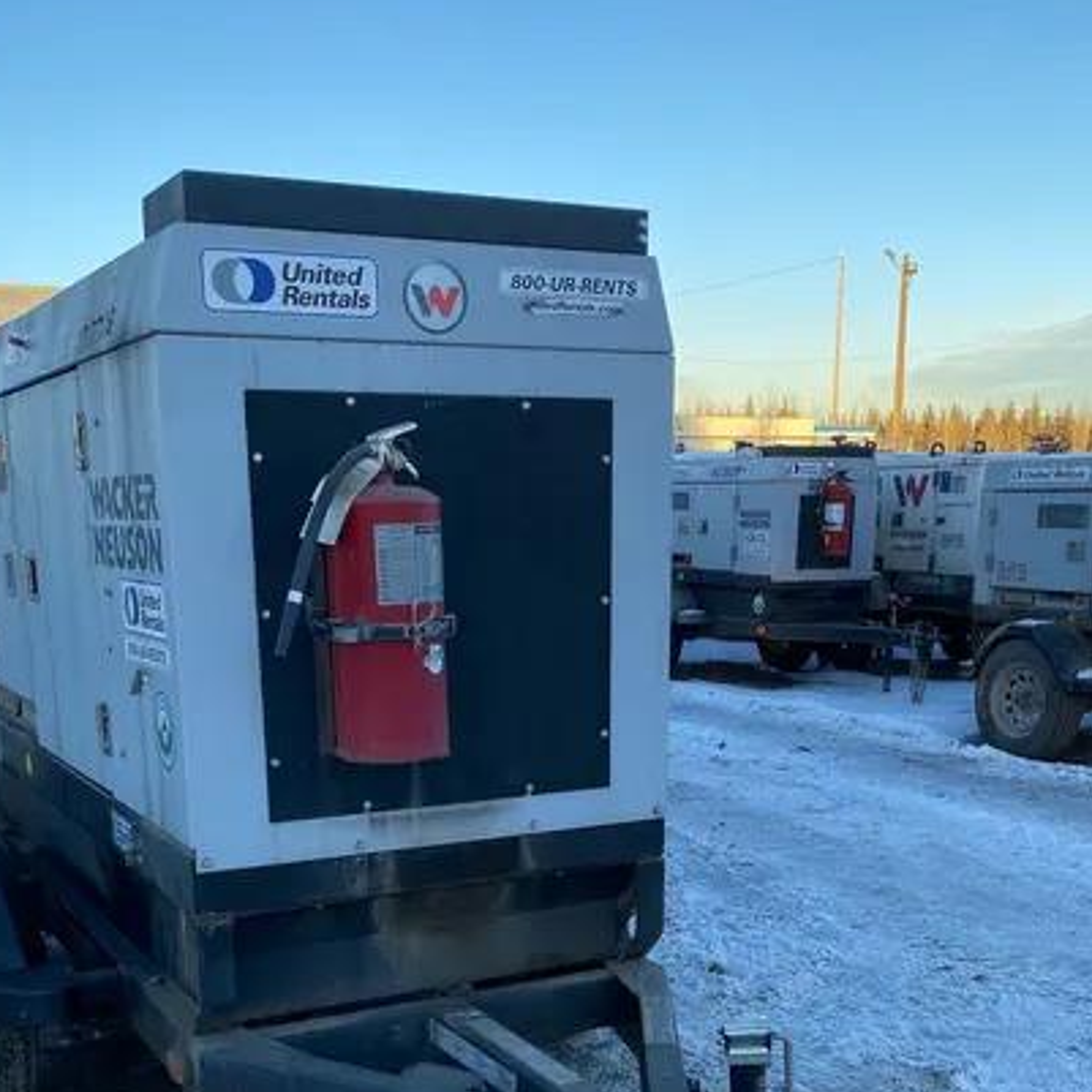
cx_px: 496
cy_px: 884
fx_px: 1499
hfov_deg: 40.0
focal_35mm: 42
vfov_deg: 38.4
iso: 32
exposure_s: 1/401
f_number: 1.8
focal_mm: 4.25
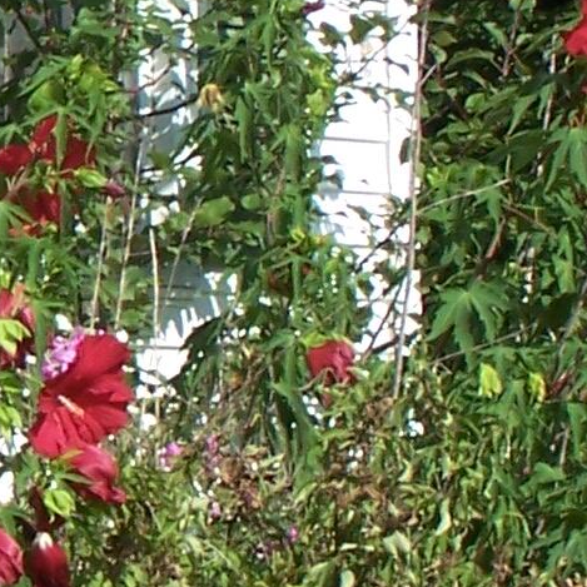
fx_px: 6235
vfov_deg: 5.4
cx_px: -484
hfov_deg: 5.3
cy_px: 202
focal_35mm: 325
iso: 80
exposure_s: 1/500
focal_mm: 11.1
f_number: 4.5
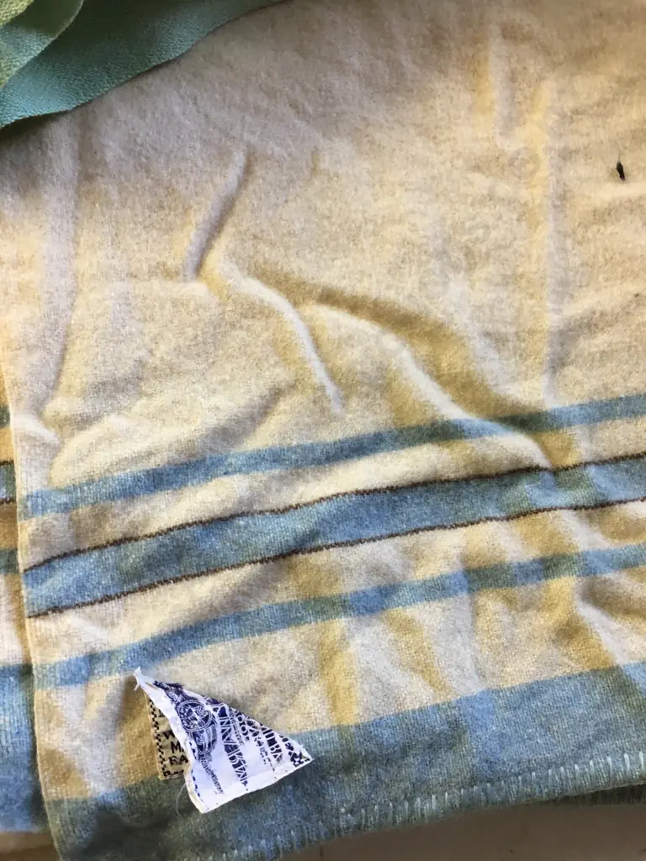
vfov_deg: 61.7
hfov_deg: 48.2
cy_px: 430
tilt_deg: -75.0
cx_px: 323
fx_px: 722
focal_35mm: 29
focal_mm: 4.15
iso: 64
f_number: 2.2
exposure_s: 1/17
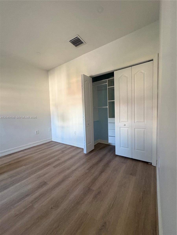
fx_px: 95
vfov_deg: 102.1
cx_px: 88
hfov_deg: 85.7
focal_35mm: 14
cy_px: 118
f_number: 2.2
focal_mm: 2.22
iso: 400
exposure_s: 1/60
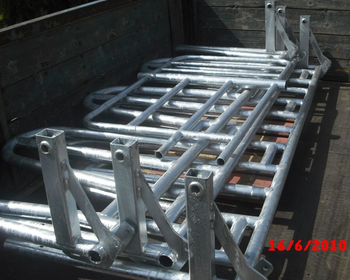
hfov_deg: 45.8
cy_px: 138
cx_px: 166
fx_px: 414
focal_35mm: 40
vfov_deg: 37.3
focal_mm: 6.2
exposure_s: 1/400
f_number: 5.6
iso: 64
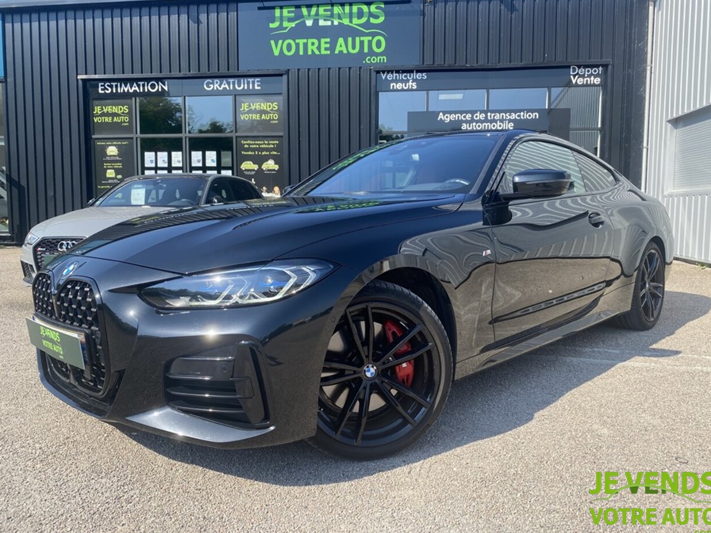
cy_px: 262
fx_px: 554
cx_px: 358
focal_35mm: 27
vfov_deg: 51.3
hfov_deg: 65.3
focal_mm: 4.25
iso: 32
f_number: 1.8
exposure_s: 1/1346
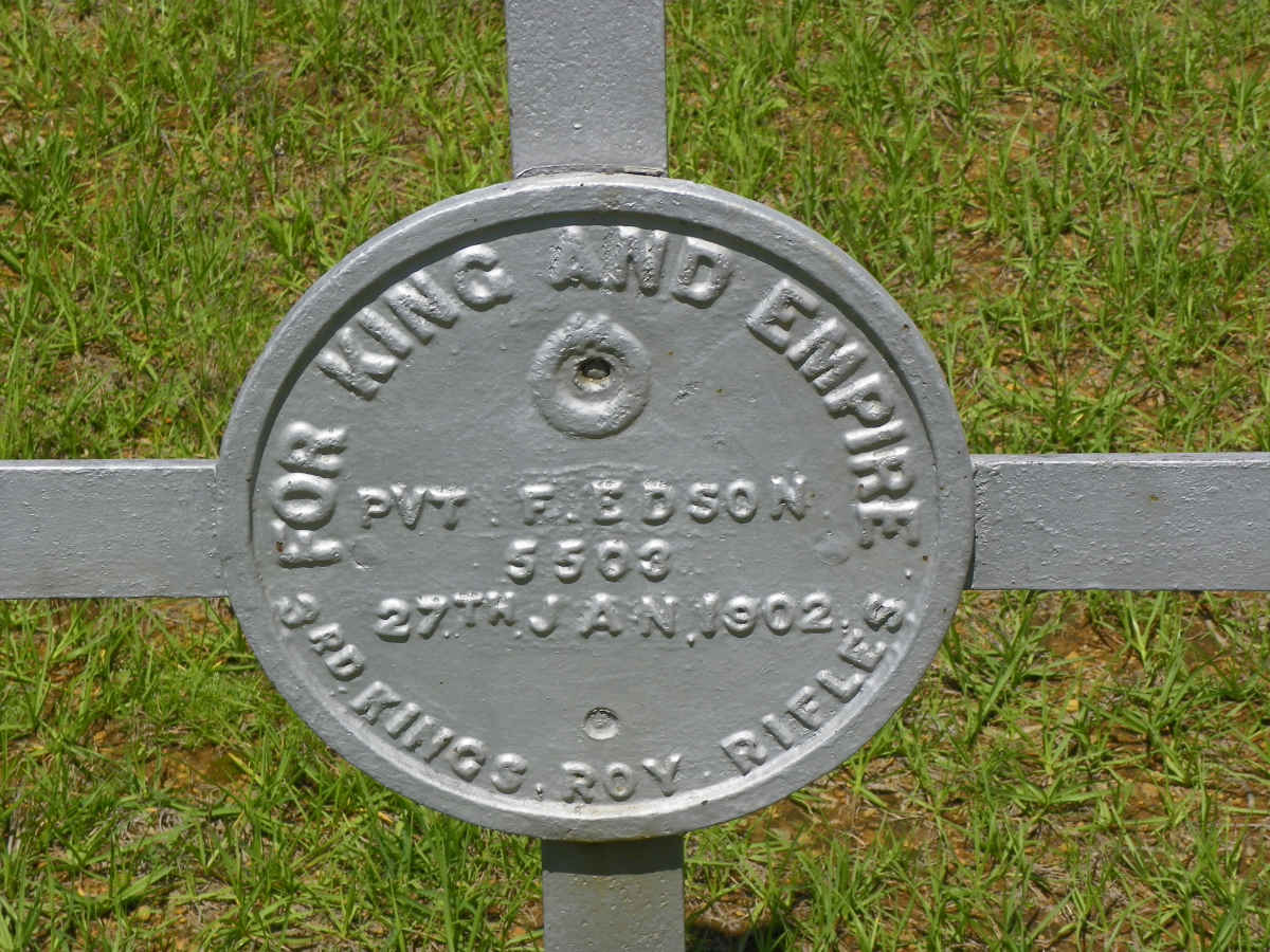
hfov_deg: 19.6
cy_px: 476
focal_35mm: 100
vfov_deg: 14.8
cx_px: 635
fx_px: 3669
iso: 64
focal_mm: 17.8
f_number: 5.6
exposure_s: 1/400
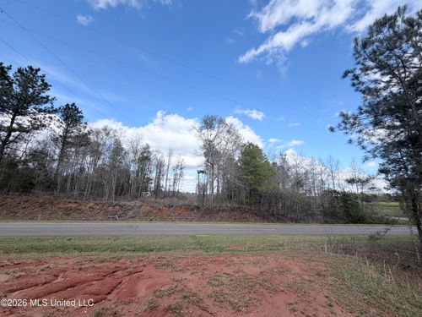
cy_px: 158
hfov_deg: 102.1
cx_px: 211
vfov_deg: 85.7
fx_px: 171
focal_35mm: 14
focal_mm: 2.22
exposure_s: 1/770
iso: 32
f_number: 2.2
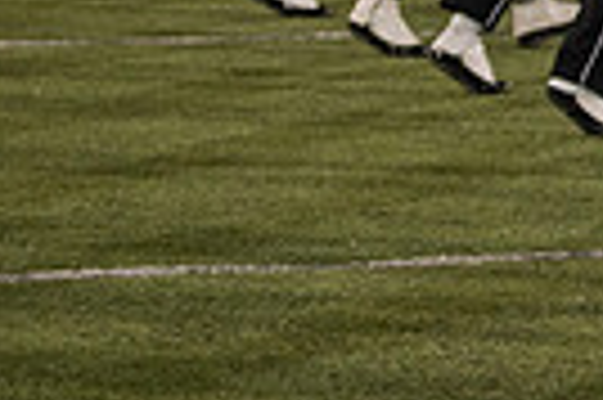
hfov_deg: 6.6
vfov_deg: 4.5
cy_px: -454
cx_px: 1260
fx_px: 5069
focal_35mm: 303
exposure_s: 1/500
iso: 1000
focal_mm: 70
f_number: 2.8
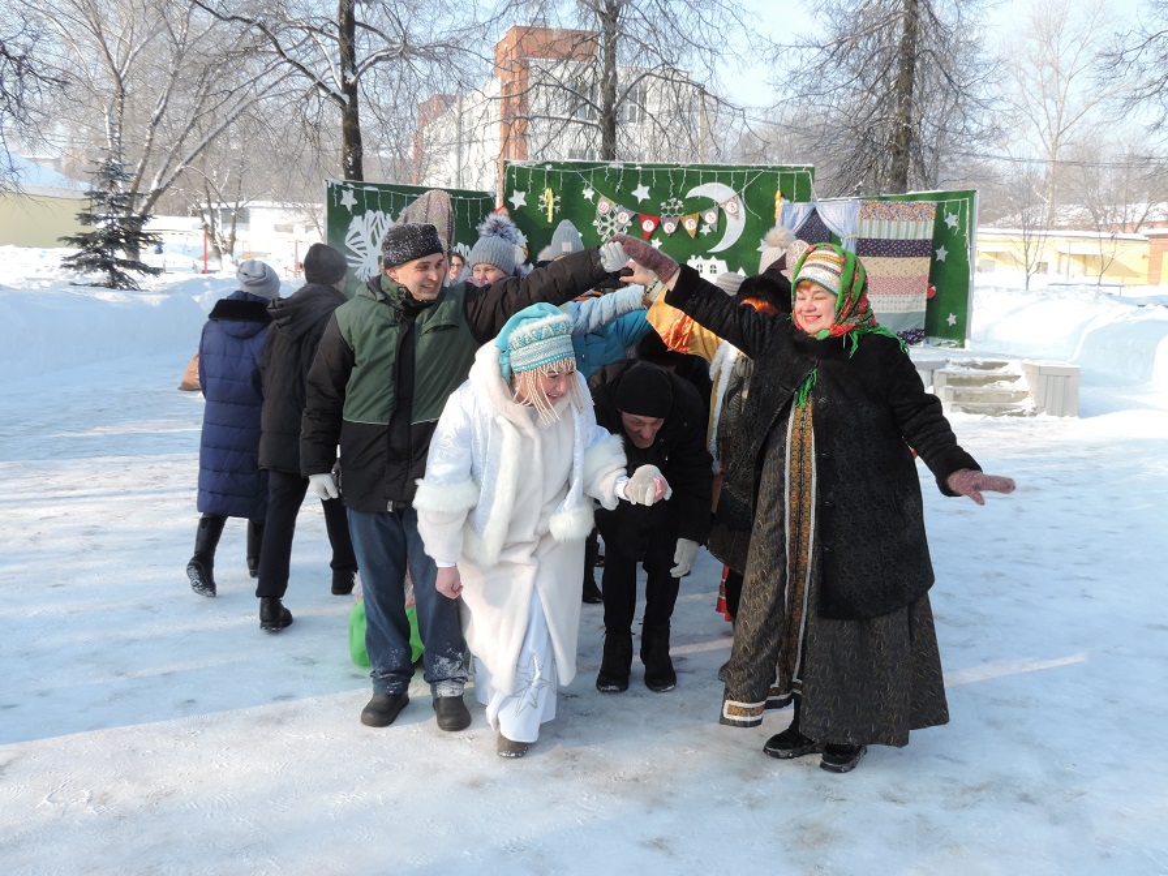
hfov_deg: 52.6
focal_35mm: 35
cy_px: 438
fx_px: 1181
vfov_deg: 40.7
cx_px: 584
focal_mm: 6.2
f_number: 3.3
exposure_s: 1/320
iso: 80
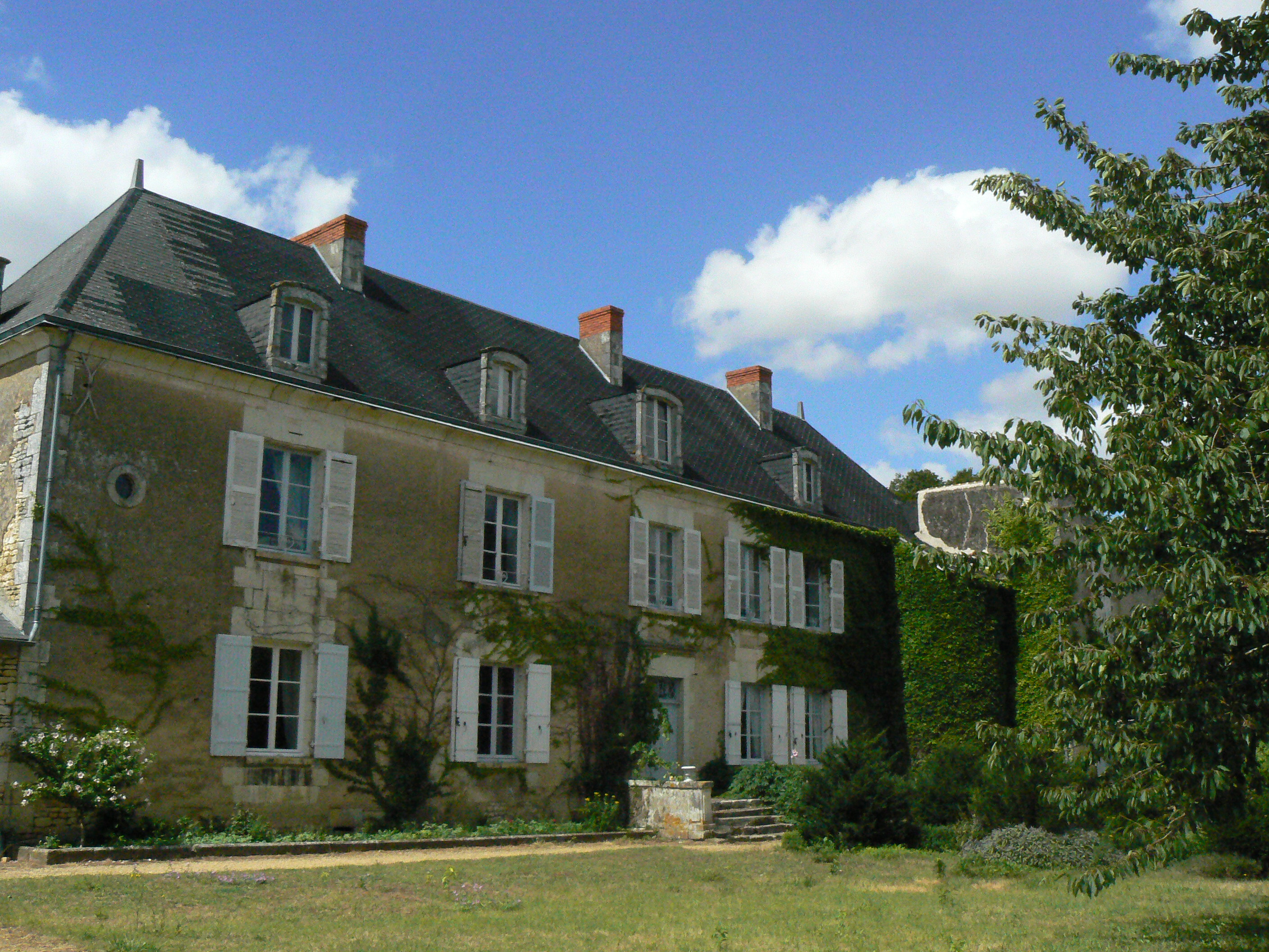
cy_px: 476
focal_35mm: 36
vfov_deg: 39.7
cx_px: 634
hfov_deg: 51.4
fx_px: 1320
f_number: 8
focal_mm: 6
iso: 400
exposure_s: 1/1600
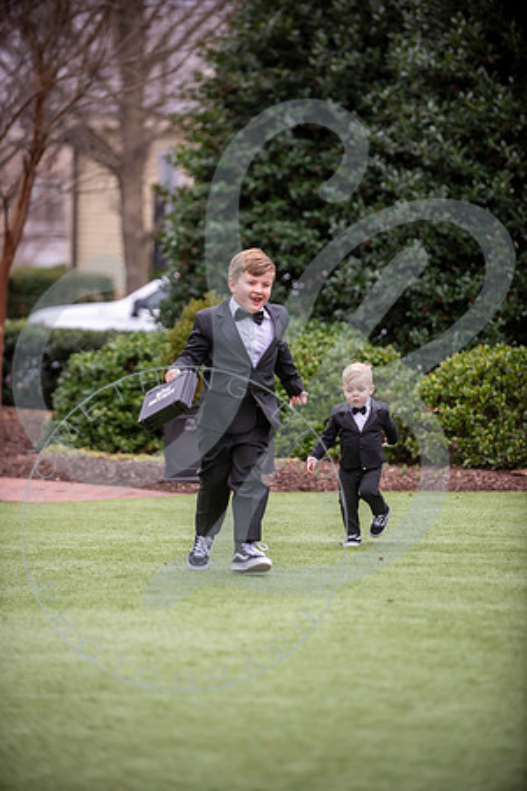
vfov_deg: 13.7
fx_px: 3293
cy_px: 396
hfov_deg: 9.1
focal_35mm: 150
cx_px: 264
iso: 640
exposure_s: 1/1000
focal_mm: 150
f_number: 2.8
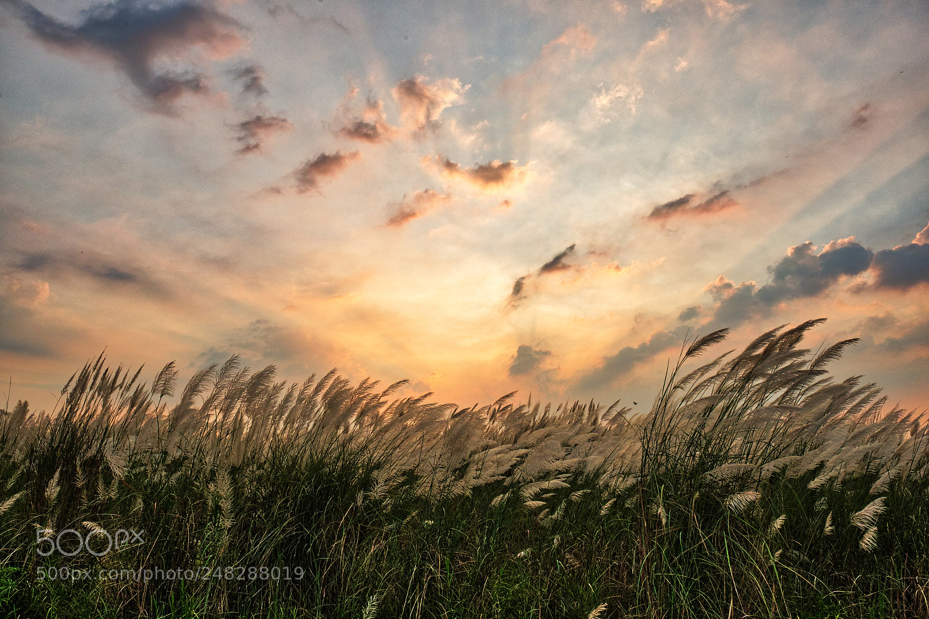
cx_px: 464
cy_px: 310
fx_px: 619
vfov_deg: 53.1
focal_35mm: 24
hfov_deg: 73.8
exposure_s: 1/125
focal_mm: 16
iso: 200
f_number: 10
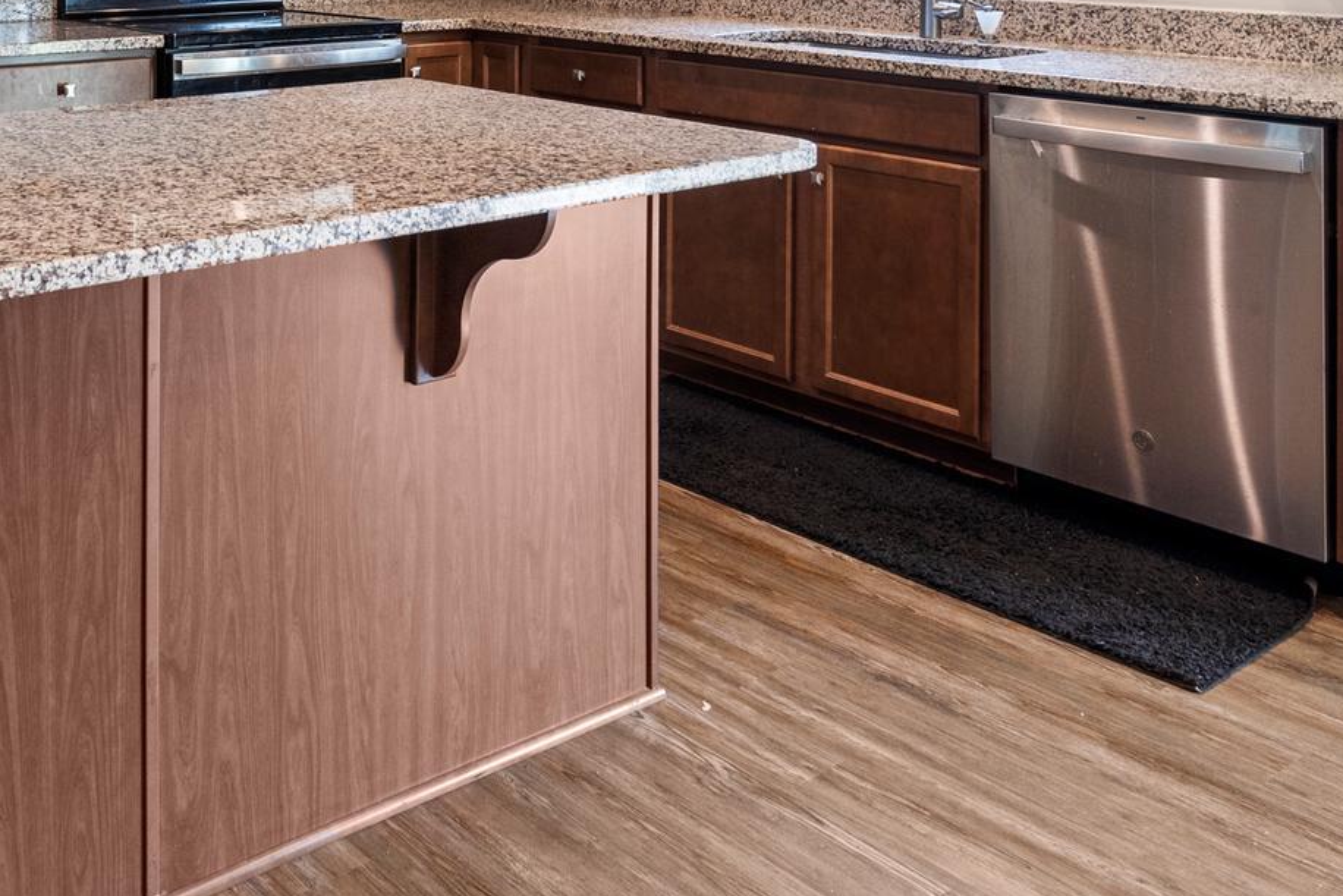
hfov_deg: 47.7
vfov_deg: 31.5
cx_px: 257
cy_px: -67
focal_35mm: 38
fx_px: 1418
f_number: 8
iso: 640
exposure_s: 1/250
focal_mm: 17
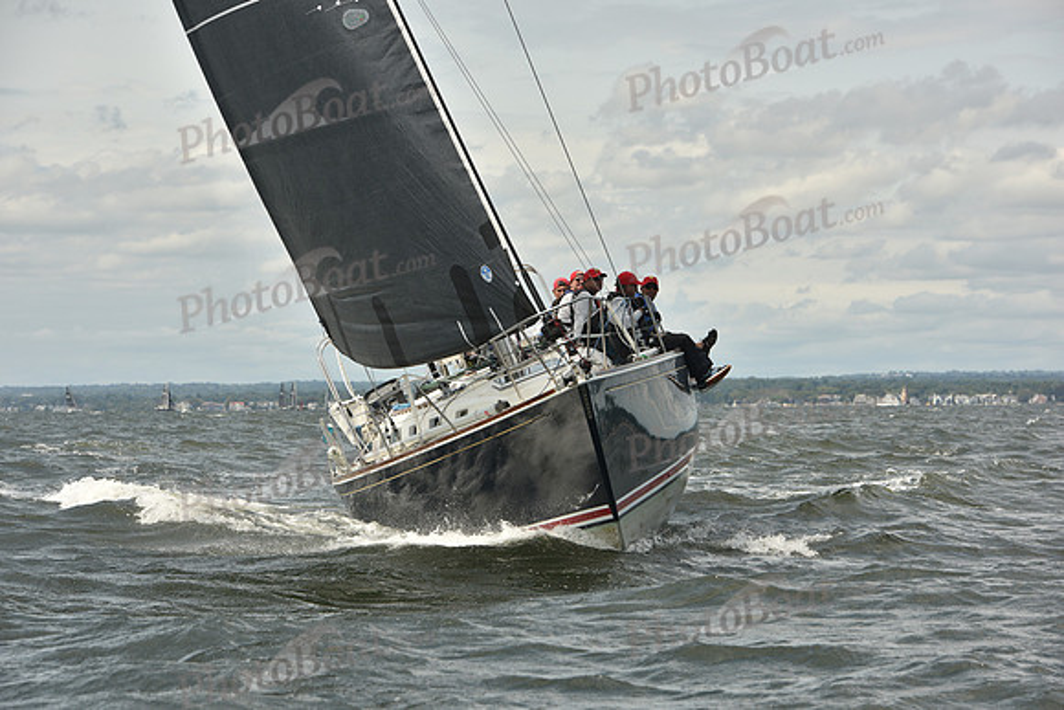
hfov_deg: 15.2
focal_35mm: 135
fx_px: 3991
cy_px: 355
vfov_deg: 10.2
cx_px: 532
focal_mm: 135
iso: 250
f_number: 9
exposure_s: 1/800
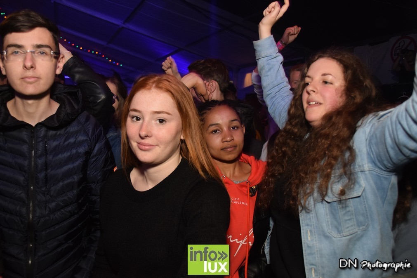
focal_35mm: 32
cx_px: 208
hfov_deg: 59.5
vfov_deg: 41.7
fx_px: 365
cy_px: 139
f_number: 3.5
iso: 1600
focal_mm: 21
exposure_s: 1/50
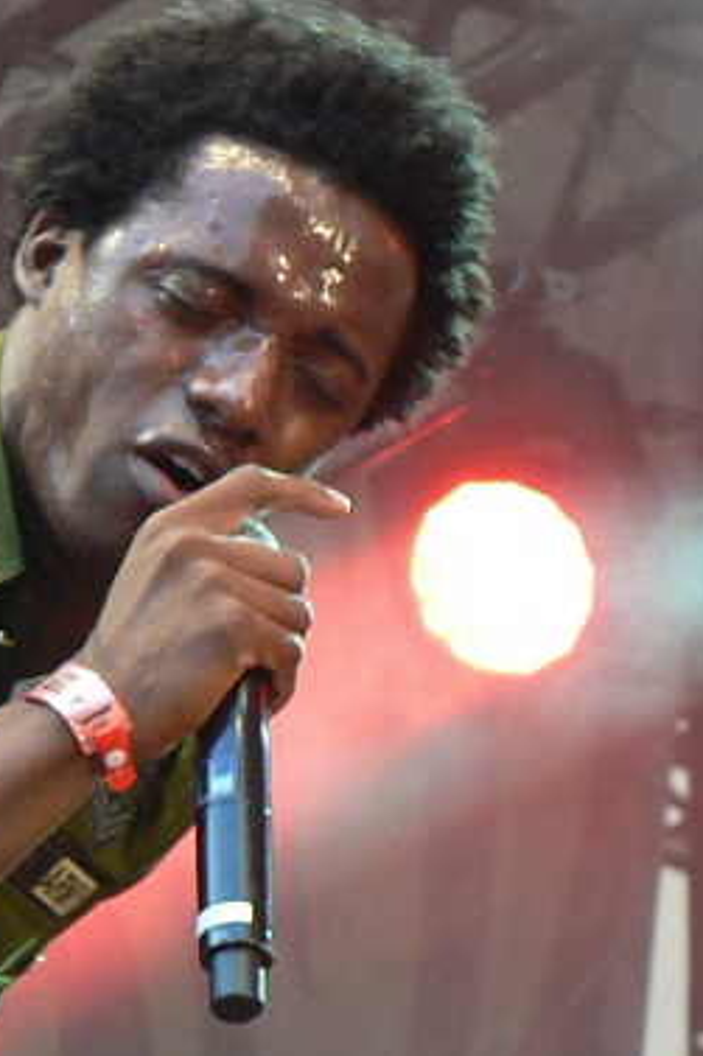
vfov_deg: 8.7
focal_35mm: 237
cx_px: 81
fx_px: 6948
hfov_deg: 5.8
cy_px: 538
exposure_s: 1/30
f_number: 3.2
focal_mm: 24.6
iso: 200
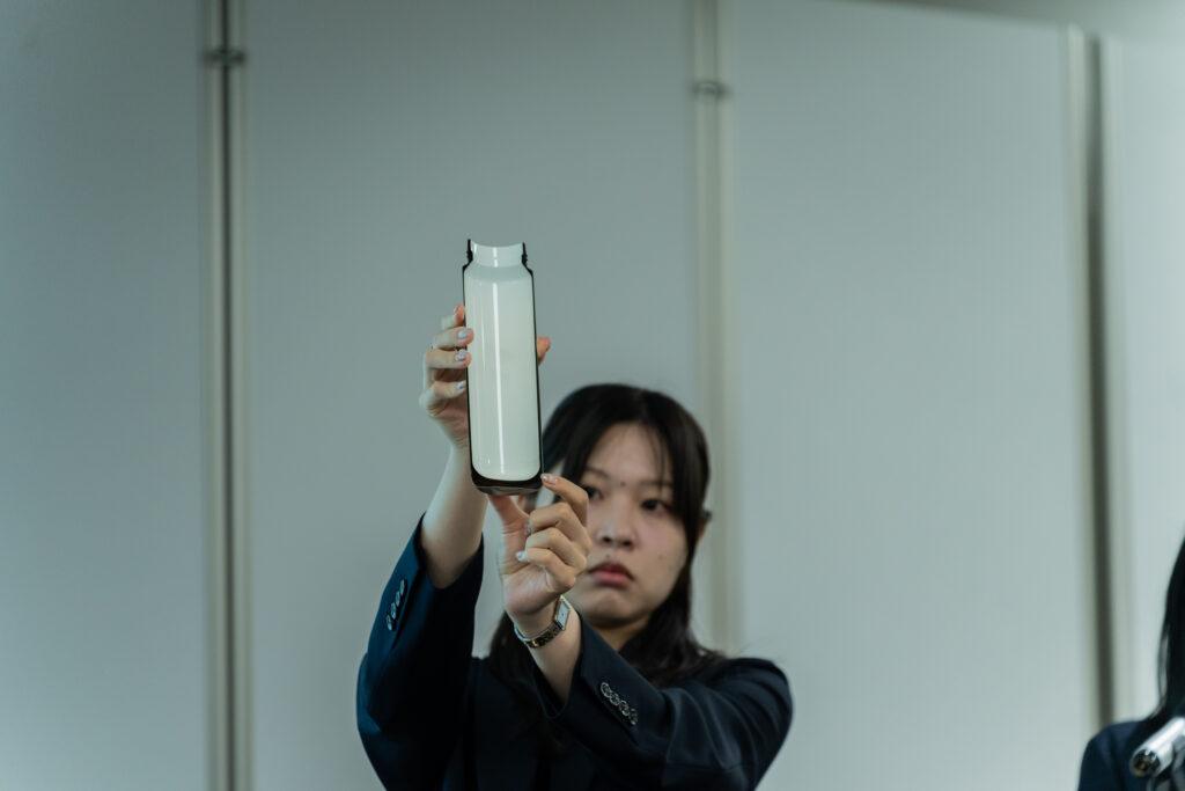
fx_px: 4938
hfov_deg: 13.7
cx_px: 592
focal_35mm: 150
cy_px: 396
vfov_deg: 9.2
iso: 800
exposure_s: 1/250
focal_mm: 150
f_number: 2.8
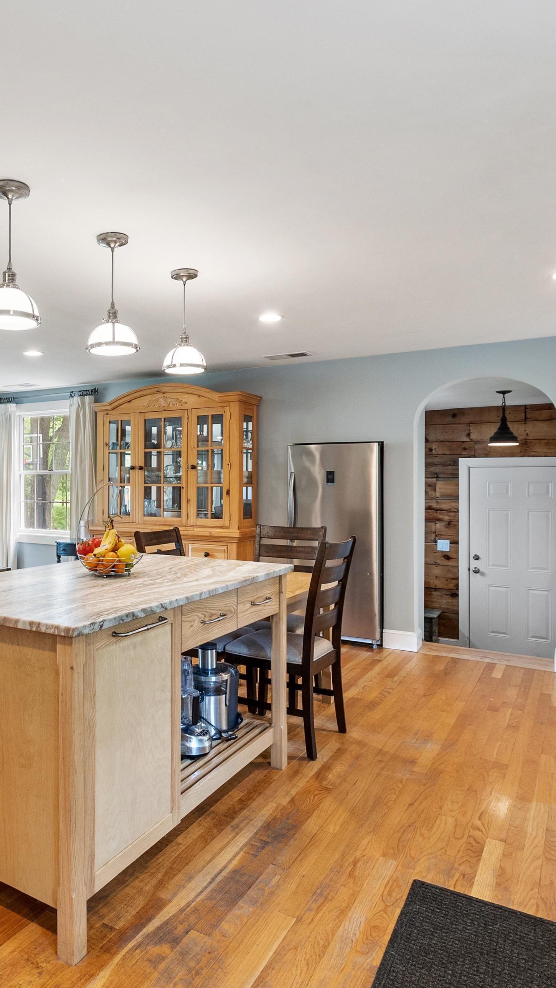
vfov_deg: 76.3
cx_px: 122
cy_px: 491
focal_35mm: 24
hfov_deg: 45.6
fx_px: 629
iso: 400
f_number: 7.1
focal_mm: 10
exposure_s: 1/1.67
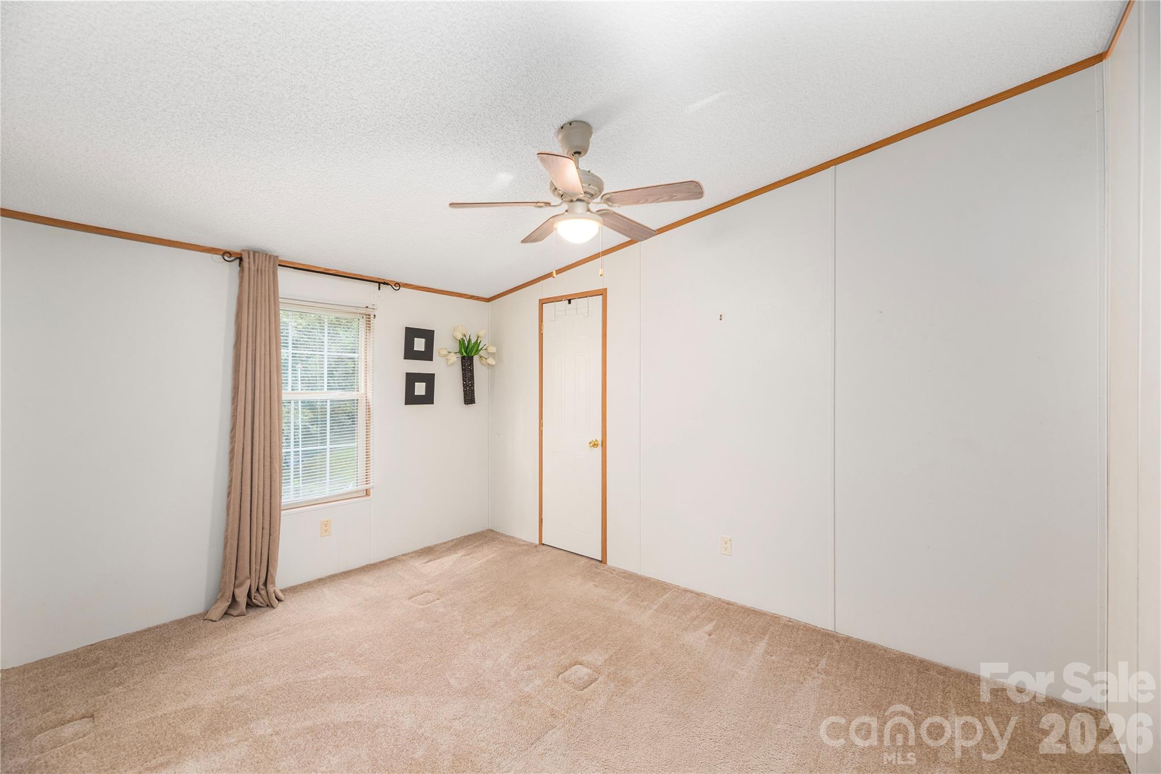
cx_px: 580
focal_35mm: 14
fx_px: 451
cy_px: 387
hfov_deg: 104.3
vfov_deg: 81.2
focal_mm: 14
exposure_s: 1/40
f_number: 8
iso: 320
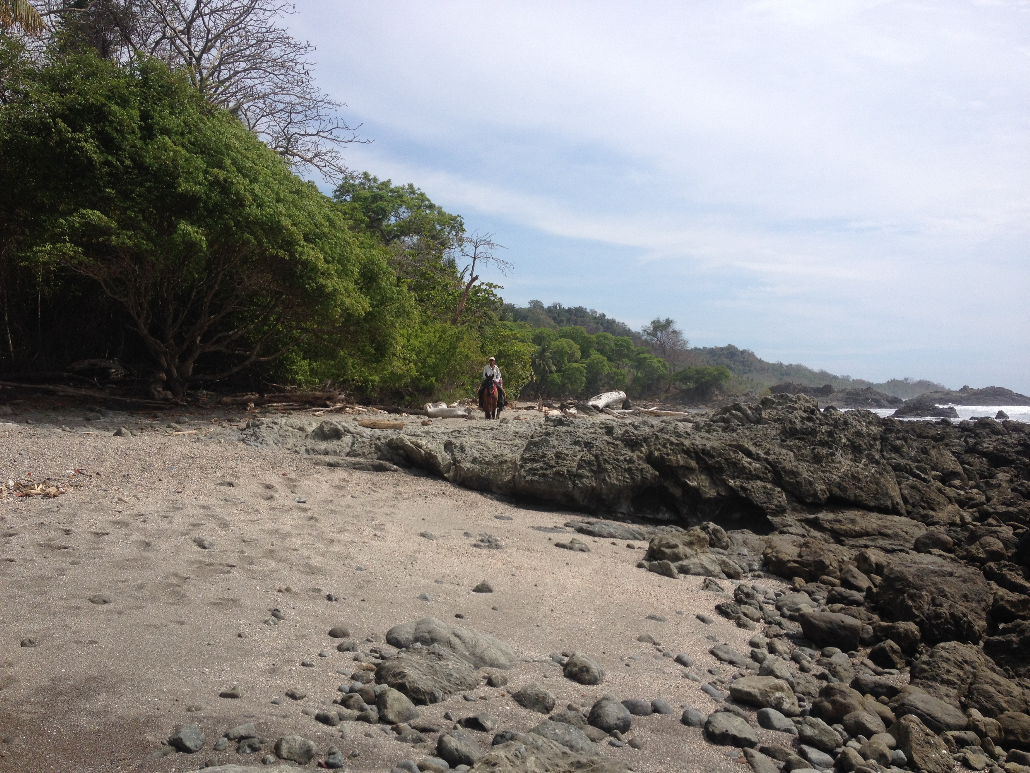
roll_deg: +0.6
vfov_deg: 40.7
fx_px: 1041
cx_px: 515
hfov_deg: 52.6
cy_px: 386
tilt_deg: -2.0
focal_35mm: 35
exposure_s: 1/3067
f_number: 2.4
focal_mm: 4.28
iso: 50
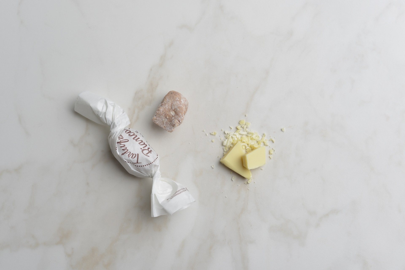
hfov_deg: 39.6
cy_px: 135
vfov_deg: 27.0
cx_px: 202
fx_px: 563
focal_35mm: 50
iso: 100
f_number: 6.3
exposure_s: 1/125
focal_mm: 50
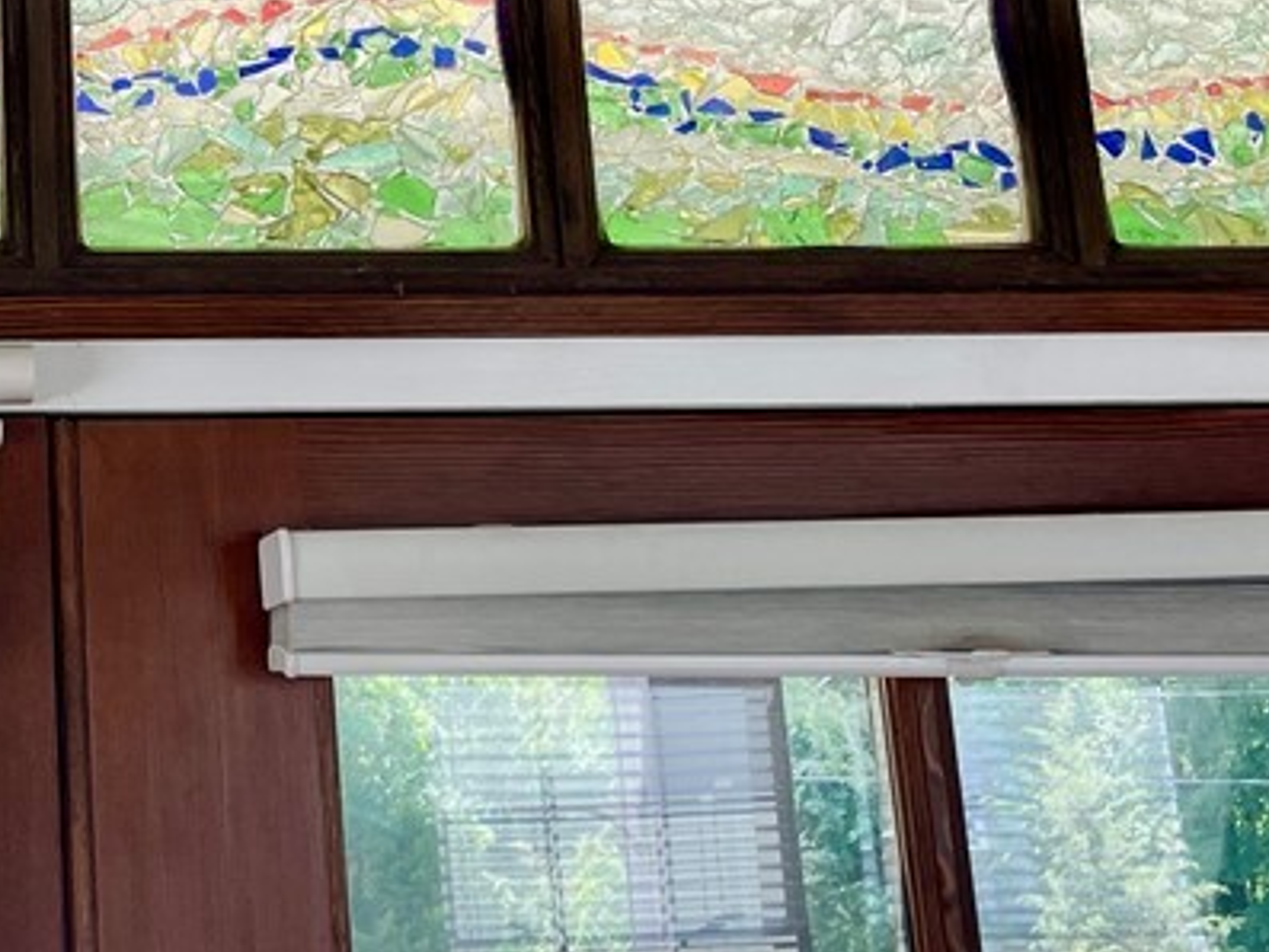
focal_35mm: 67
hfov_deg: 27.1
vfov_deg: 21.7
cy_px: 188
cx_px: -51
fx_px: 2457
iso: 32
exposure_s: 1/173
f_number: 1.6
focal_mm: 4.2
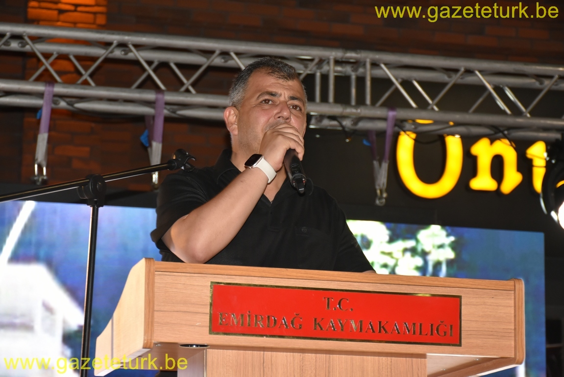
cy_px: 188
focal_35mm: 112
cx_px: 282
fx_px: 1763
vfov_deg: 12.2
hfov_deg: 18.2
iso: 1250
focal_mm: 75
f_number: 5
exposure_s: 1/60
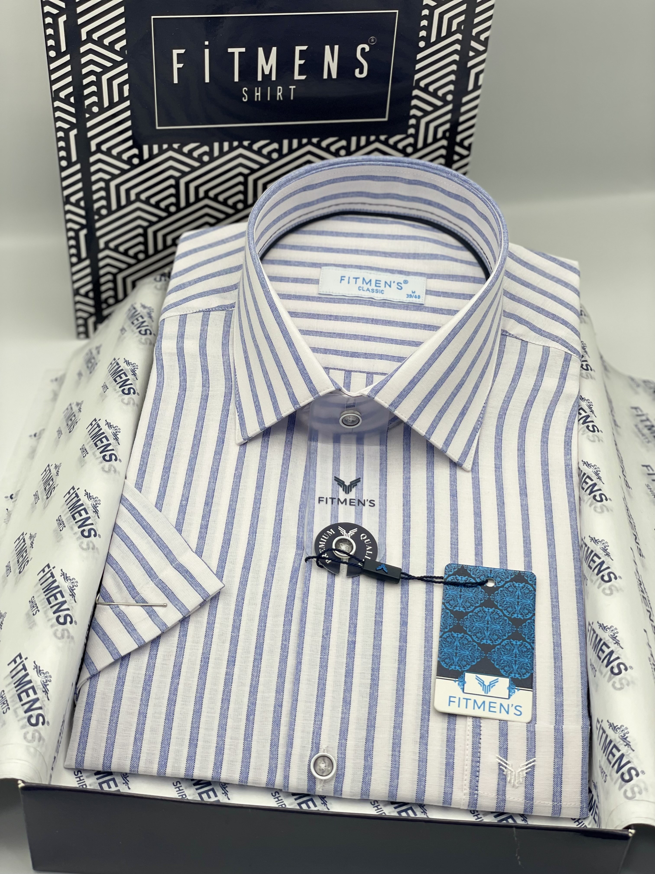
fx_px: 1312
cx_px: 328
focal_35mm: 52
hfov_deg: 28.0
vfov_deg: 36.8
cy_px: 437
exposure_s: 1/182
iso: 25
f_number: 2
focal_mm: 6
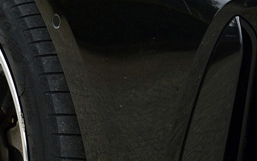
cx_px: 252
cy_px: -46
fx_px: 1875
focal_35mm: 268
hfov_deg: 7.8
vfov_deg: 4.9
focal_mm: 55
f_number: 9
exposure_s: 1/100
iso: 400
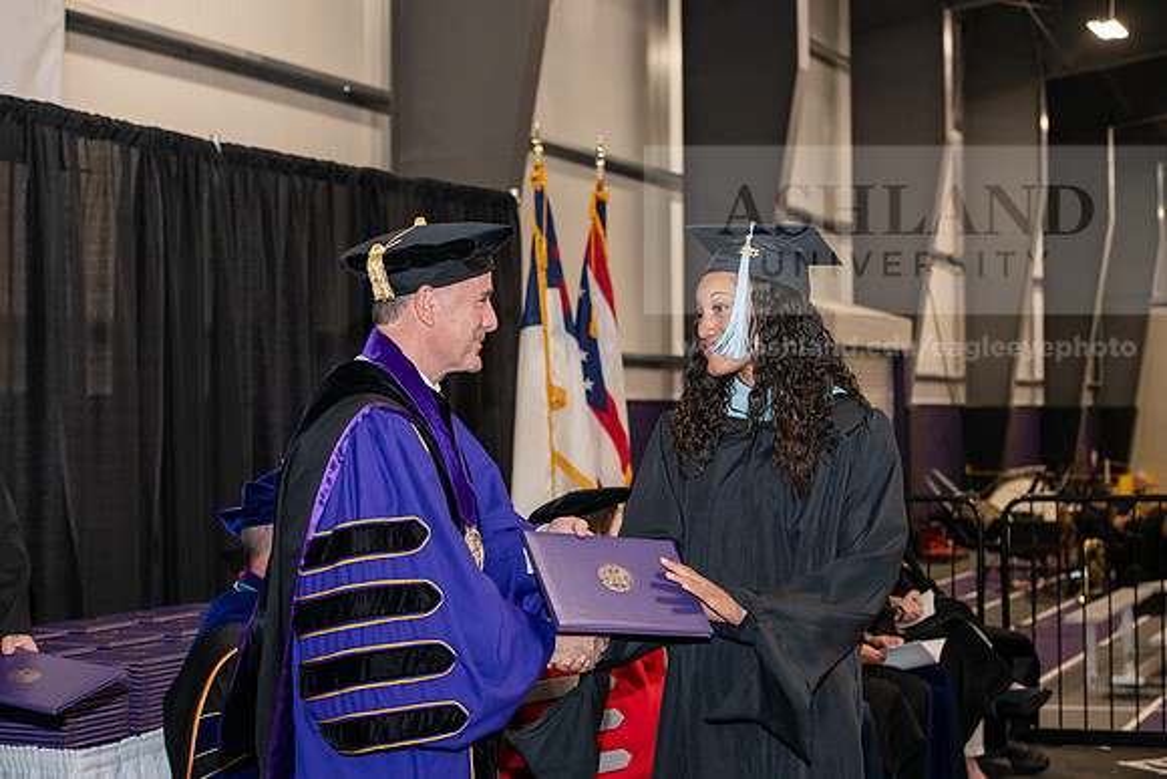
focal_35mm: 70
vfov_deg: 19.5
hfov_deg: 28.8
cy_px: 390
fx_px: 2270
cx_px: 584
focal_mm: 70
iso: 2500
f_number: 5.6
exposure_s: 1/200
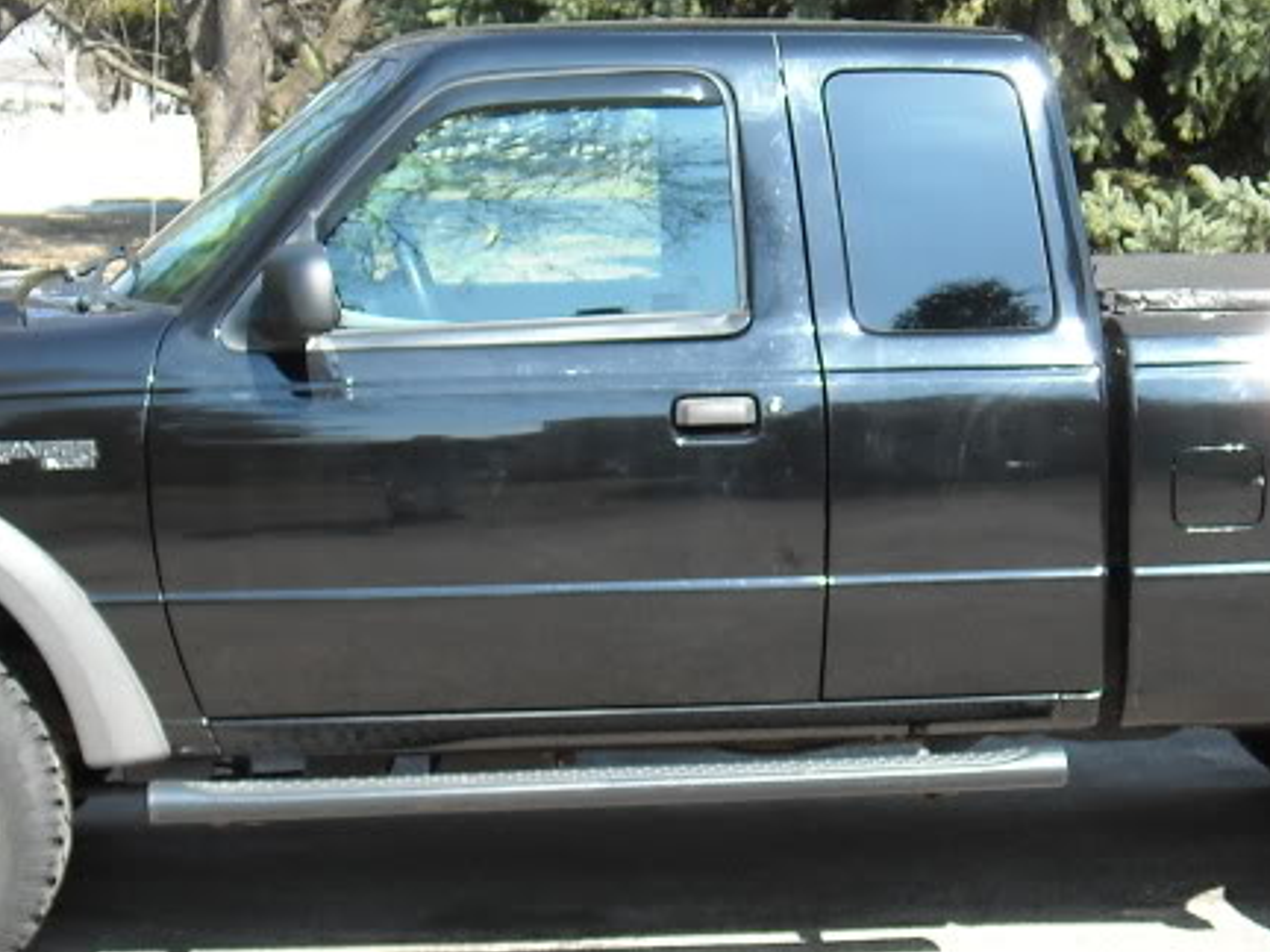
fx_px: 3045
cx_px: 747
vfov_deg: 17.8
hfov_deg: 23.5
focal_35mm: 83
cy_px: 505
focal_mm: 5.7
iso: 64
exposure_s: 1/323
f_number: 2.8
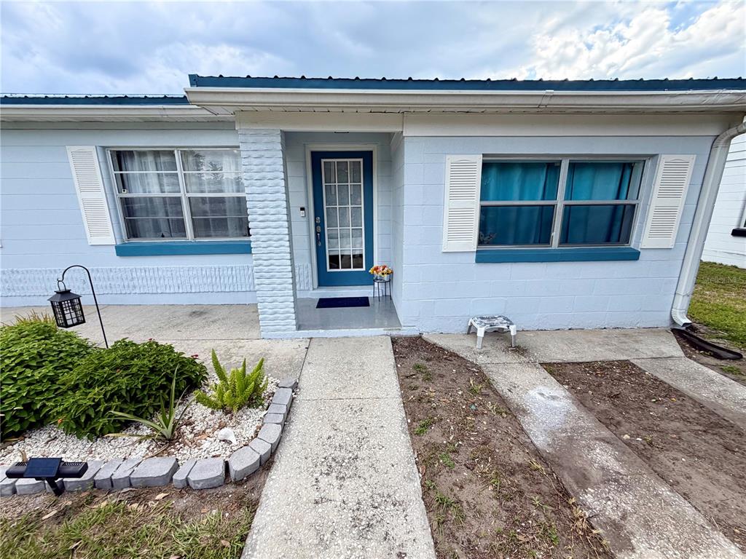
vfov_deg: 85.7
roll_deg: +0.7
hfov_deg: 102.1
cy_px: 280
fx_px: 302
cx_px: 373
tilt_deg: -12.0
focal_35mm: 14
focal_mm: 2.22
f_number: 2.2
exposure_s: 1/502
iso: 50
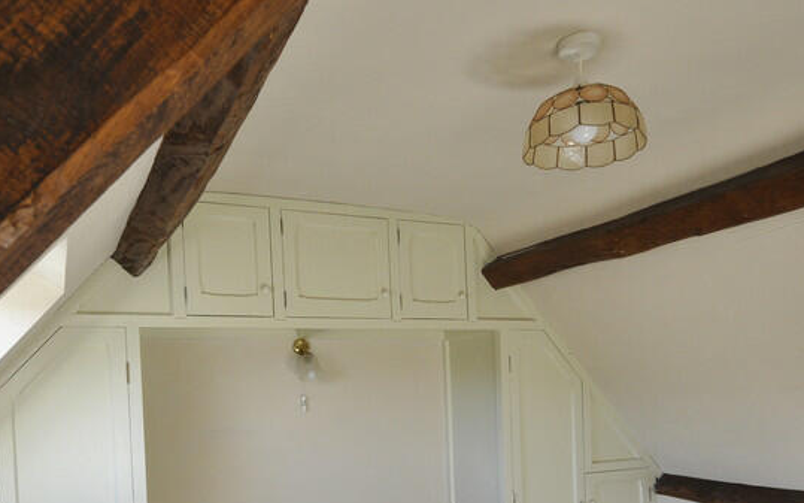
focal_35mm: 29
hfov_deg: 64.6
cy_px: 388
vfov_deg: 41.6
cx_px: 389
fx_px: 636
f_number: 5
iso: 400
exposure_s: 1/100
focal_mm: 10
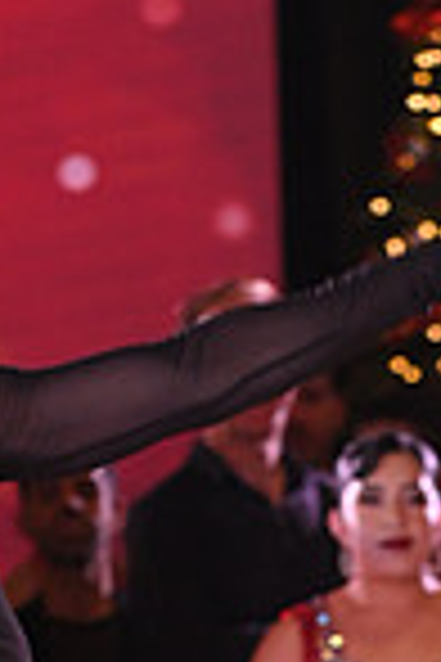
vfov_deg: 3.7
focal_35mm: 552
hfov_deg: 2.5
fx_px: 10142
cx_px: 637
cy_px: 1112
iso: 2000
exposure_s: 1/200
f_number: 5.6
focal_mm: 140
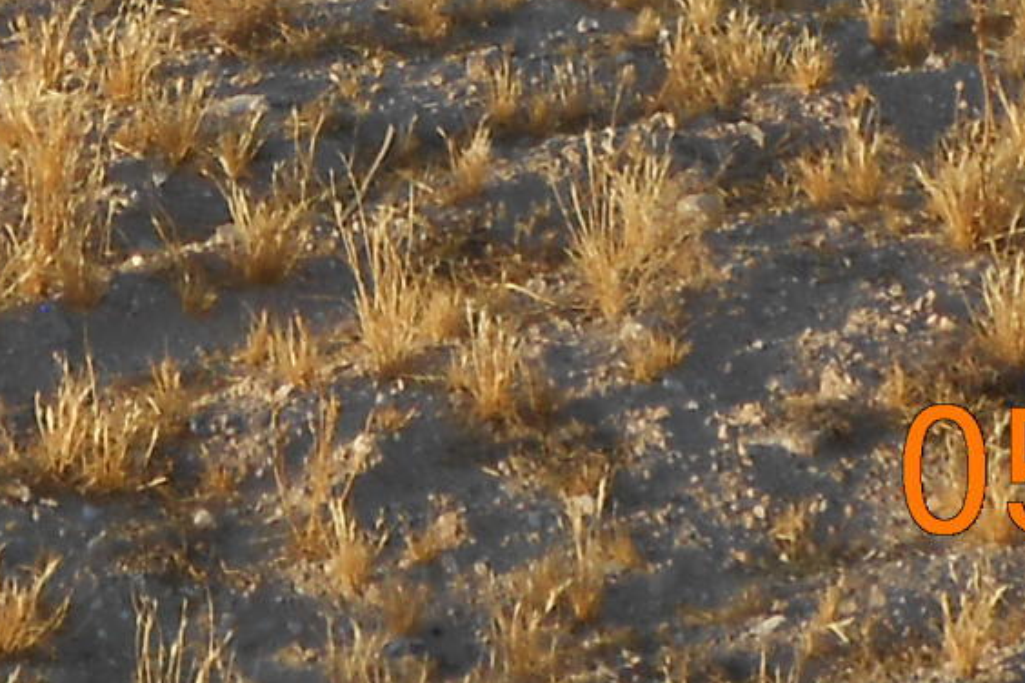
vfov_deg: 4.9
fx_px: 7715
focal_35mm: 271
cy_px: -1132
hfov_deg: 7.6
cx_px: 114
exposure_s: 1/250
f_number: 4.8
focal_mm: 8.8
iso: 100
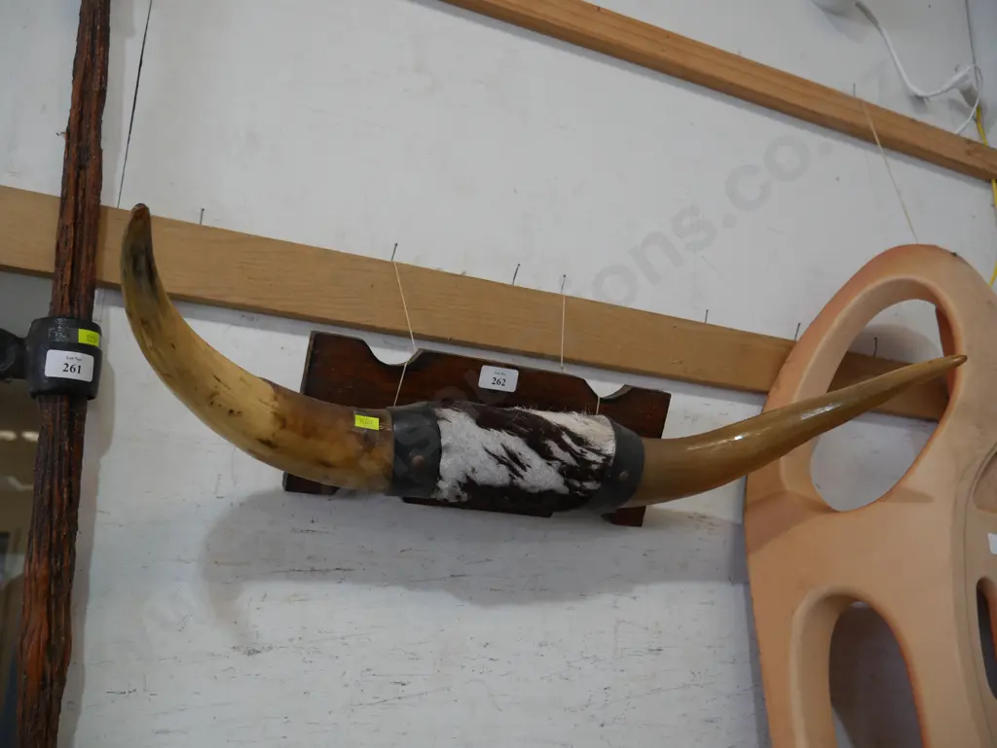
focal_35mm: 30
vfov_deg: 46.8
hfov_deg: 59.9
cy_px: 374
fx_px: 864
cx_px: 498
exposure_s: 1/60
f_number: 3.6
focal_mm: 15
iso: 400
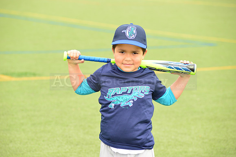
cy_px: 78
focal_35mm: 170
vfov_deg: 8.1
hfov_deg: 12.1
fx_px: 1115
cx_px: 118
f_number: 8
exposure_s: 1/200
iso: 250
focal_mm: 170
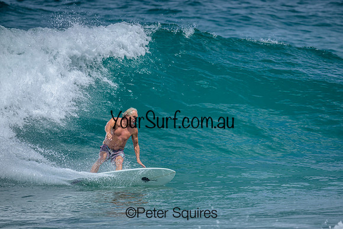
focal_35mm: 1004
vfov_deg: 1.4
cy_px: 132
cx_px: 210
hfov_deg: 2.1
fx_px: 9572
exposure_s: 1/2500
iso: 200
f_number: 6.3
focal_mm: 800
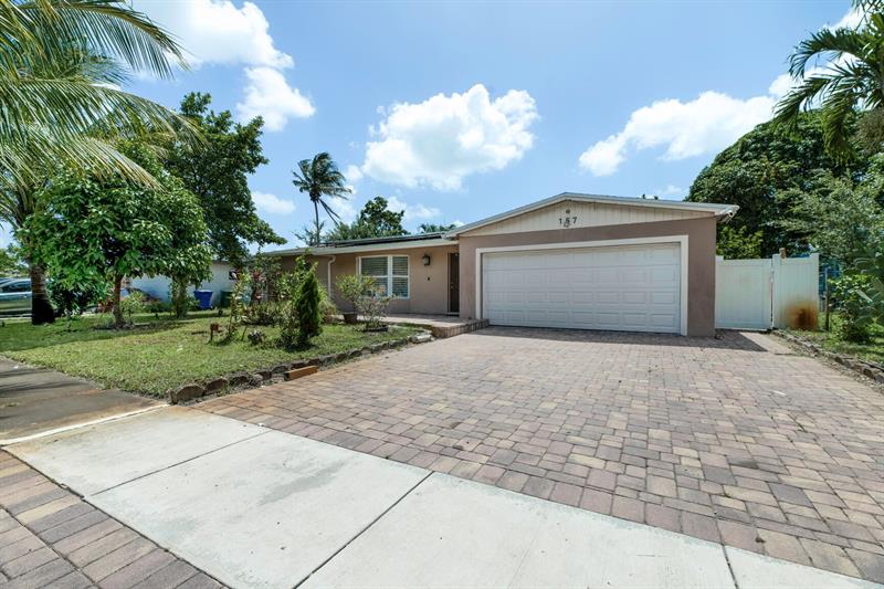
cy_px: 294
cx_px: 442
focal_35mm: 14
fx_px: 344
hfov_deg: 104.3
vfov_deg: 81.2
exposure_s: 1/640
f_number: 9
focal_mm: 14
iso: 200
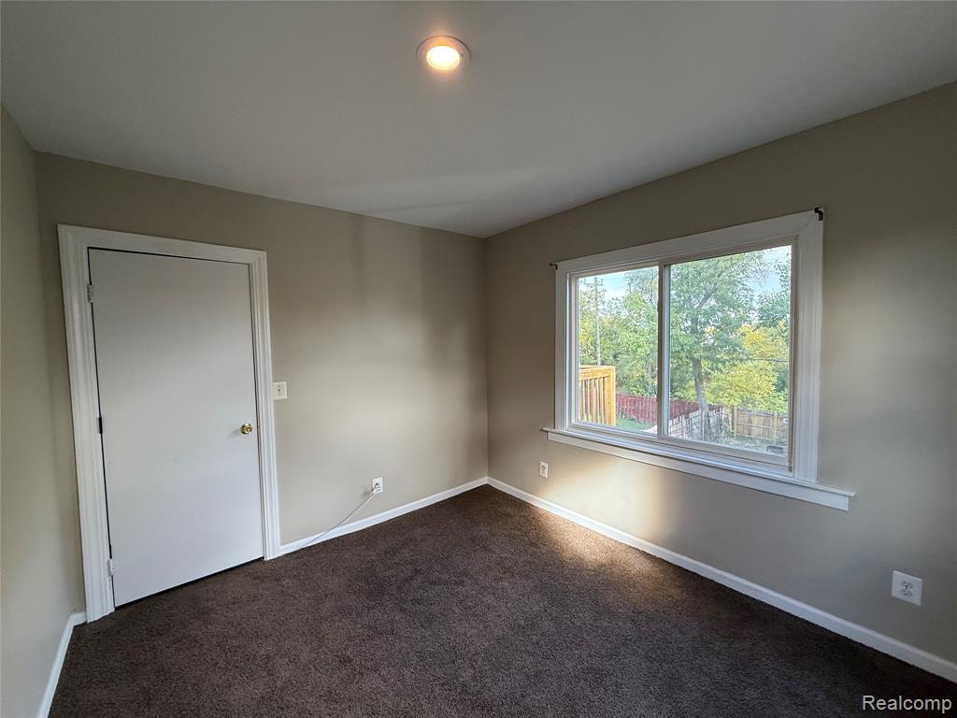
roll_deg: +0.6
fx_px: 387
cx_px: 478
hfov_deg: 102.1
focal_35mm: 14
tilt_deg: -3.8
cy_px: 359
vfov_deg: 85.7
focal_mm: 2.22
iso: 100
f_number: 2.2
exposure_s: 1/120
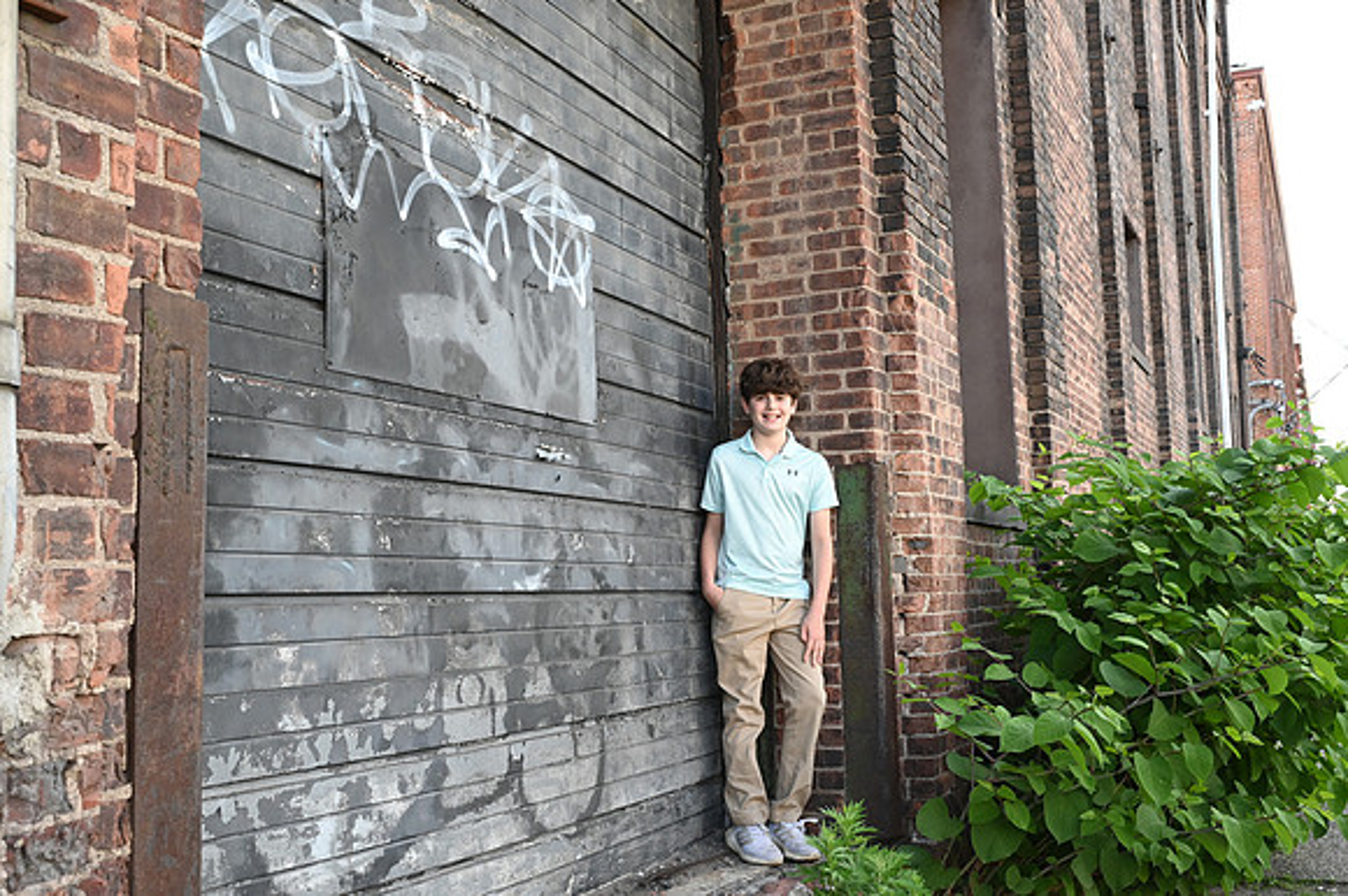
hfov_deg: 50.7
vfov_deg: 35.0
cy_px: 448
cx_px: 674
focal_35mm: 38
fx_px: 1422
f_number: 10
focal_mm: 38
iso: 640
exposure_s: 1/80
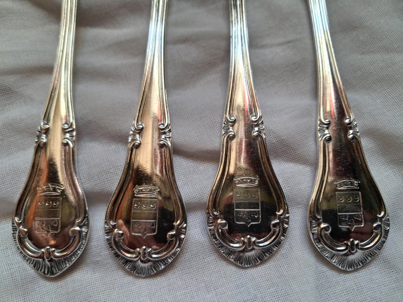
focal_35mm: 27
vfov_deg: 51.4
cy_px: 151
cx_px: 202
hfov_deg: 65.3
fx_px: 314
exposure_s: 1/120
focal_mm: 4
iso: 160
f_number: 1.8
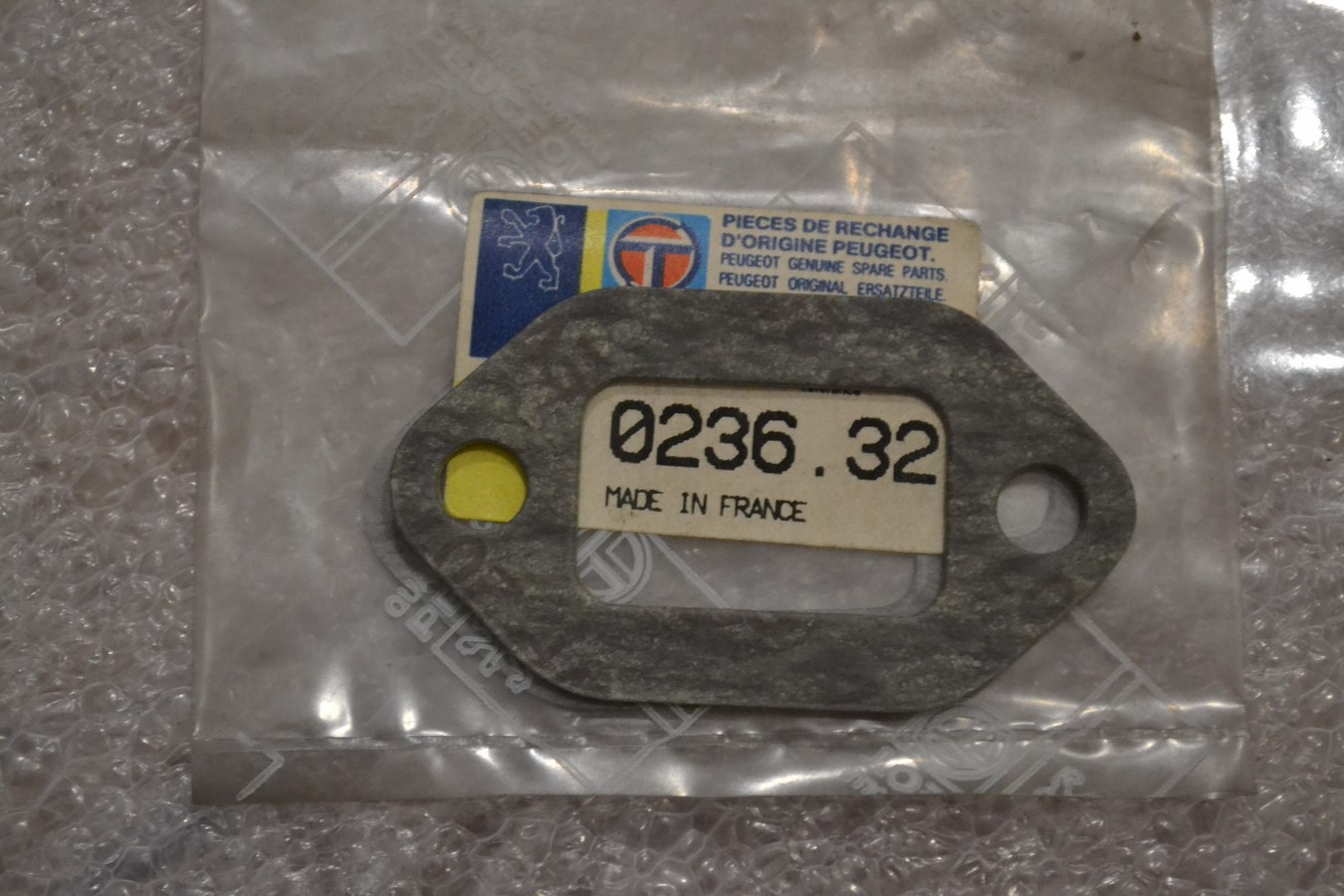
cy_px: 448
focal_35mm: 82
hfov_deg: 24.6
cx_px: 672
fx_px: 3080
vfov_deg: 16.6
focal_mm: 55
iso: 3200
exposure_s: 1/40
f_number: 5.6
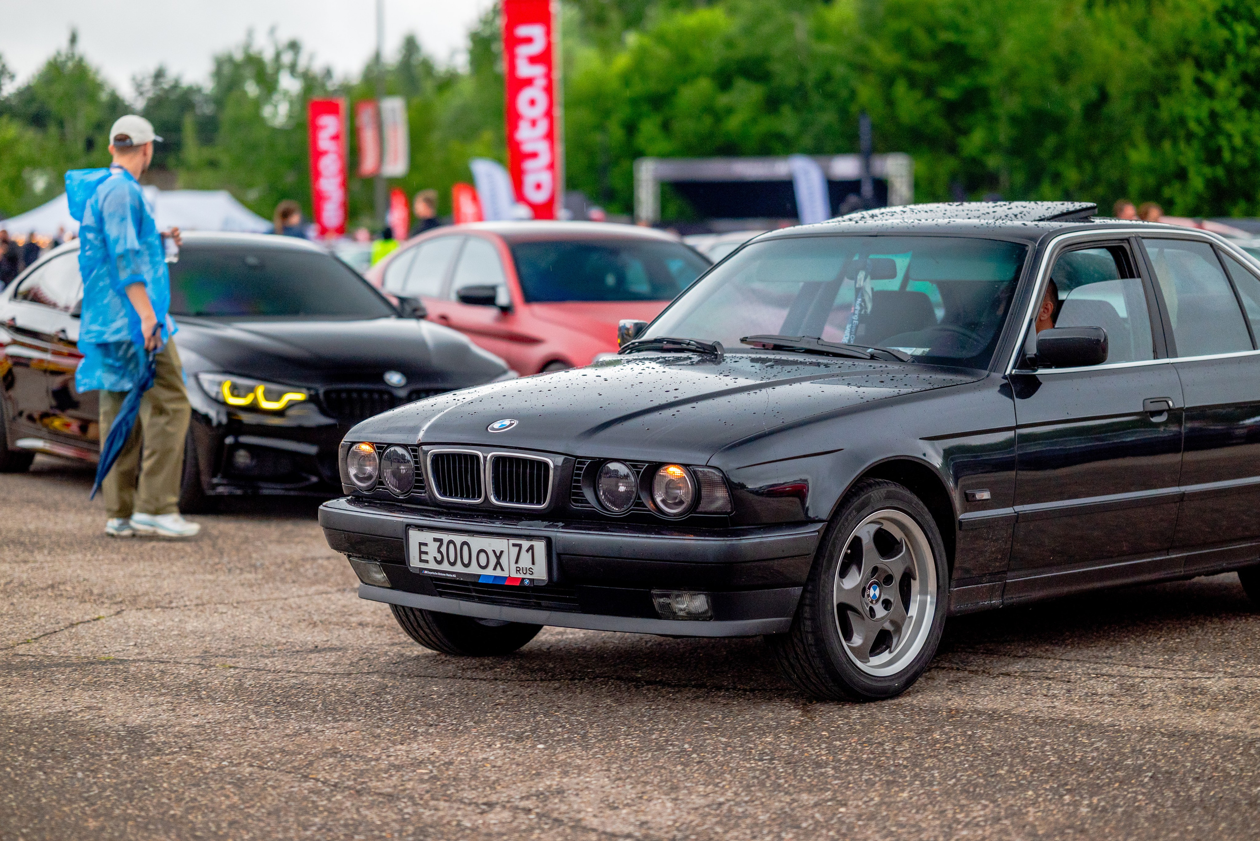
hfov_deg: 23.5
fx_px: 3030
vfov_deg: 15.8
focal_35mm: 87
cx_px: 630
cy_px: 420
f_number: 2
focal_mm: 85
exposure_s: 1/250
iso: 800
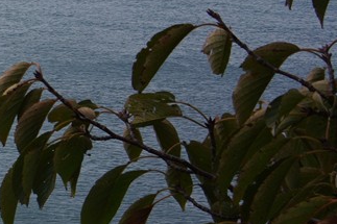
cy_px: -18
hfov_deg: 8.0
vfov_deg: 6.3
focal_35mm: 217
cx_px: -703
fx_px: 2030
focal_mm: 35
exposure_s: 1/100
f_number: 14
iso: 100
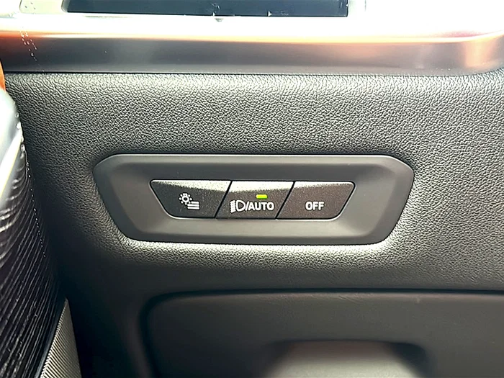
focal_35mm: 40
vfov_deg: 36.0
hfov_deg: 46.8
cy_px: 189
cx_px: 252
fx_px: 582
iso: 125
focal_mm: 6.86
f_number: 1.78
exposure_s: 1/80
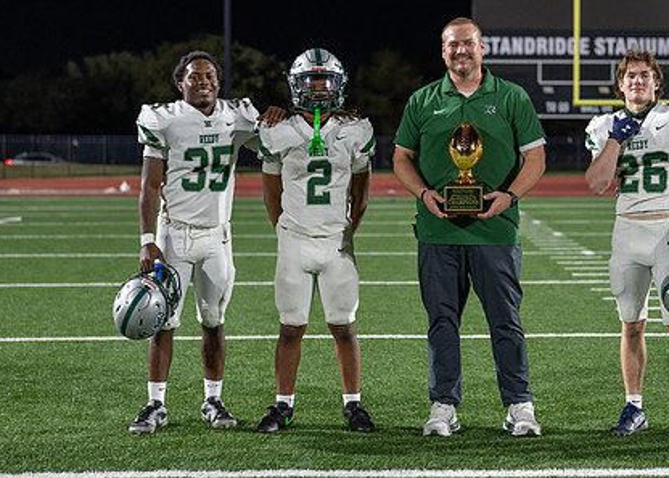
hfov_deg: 23.5
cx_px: 478
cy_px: 206
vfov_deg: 17.0
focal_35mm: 84
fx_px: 1596
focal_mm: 50
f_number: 2
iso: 800
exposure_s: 1/500
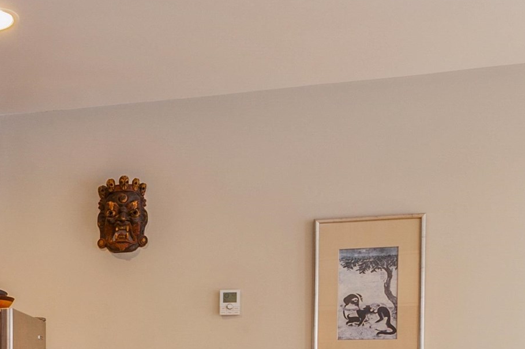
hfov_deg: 31.3
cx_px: -95
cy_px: 332
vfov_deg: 24.1
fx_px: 787
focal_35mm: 54
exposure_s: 1/2
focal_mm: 16
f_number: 8
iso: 200
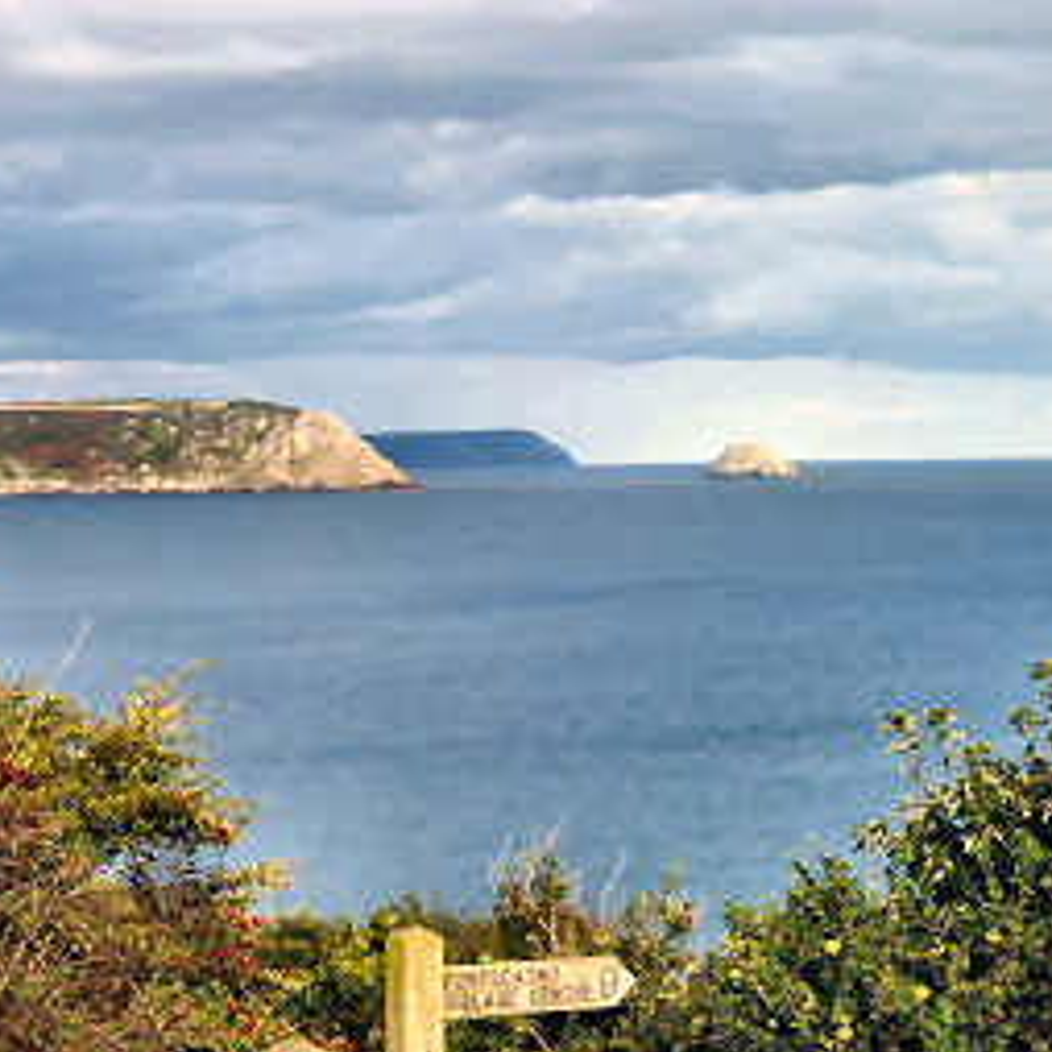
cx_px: 472
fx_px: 4298
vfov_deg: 14.0
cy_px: 526
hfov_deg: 14.0
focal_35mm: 125
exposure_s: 1/320
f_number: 5
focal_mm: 18.7
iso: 80
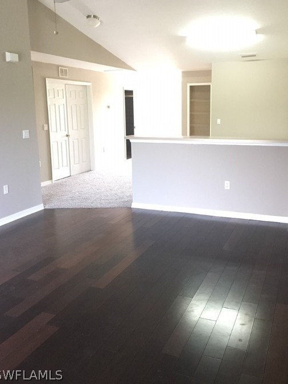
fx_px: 366
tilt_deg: -10.8
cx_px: 155
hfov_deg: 42.9
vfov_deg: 55.2
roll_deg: +0.0
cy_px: 166
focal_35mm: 33
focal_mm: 4.15
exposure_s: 1/30
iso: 200
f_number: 2.2
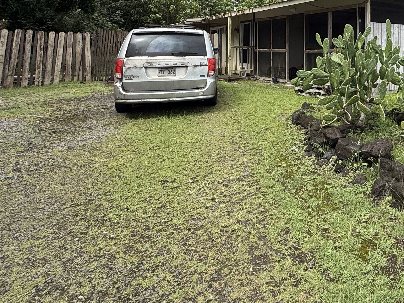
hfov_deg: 56.1
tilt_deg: +4.9
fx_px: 338
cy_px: 29
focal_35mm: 29
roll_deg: -0.3
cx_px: 337
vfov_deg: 43.9
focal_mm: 2.22
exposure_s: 1/2024
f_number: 2.2
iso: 50
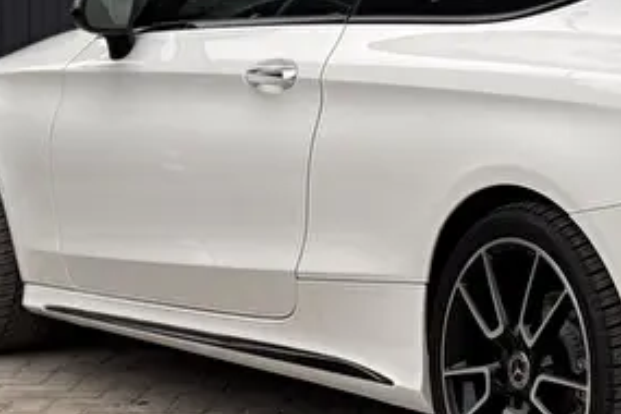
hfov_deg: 14.3
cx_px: 684
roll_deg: -1.0
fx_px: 2415
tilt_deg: -4.0
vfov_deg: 9.8
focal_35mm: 140
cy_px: 146
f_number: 1.78
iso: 64
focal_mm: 6.76
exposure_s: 1/1560
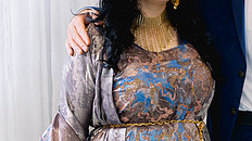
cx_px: 311
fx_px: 875
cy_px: 47
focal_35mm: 131
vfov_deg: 9.2
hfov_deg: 15.7
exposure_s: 1/160
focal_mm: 50
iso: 800
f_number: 2.8
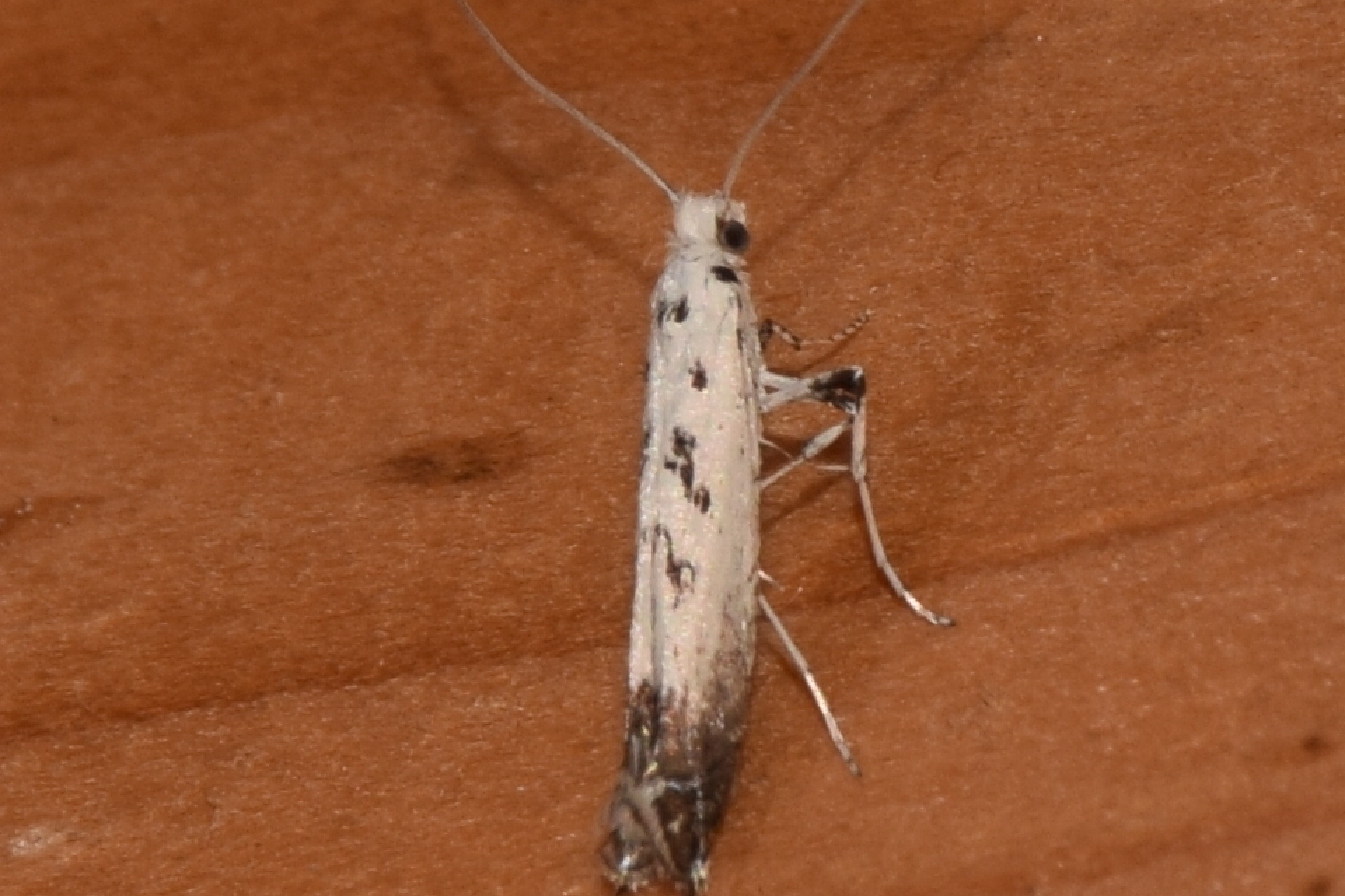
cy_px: 448
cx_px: 672
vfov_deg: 6.5
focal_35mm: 210
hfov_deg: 9.8
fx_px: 7845
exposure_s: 1/160
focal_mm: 140
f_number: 14
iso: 125
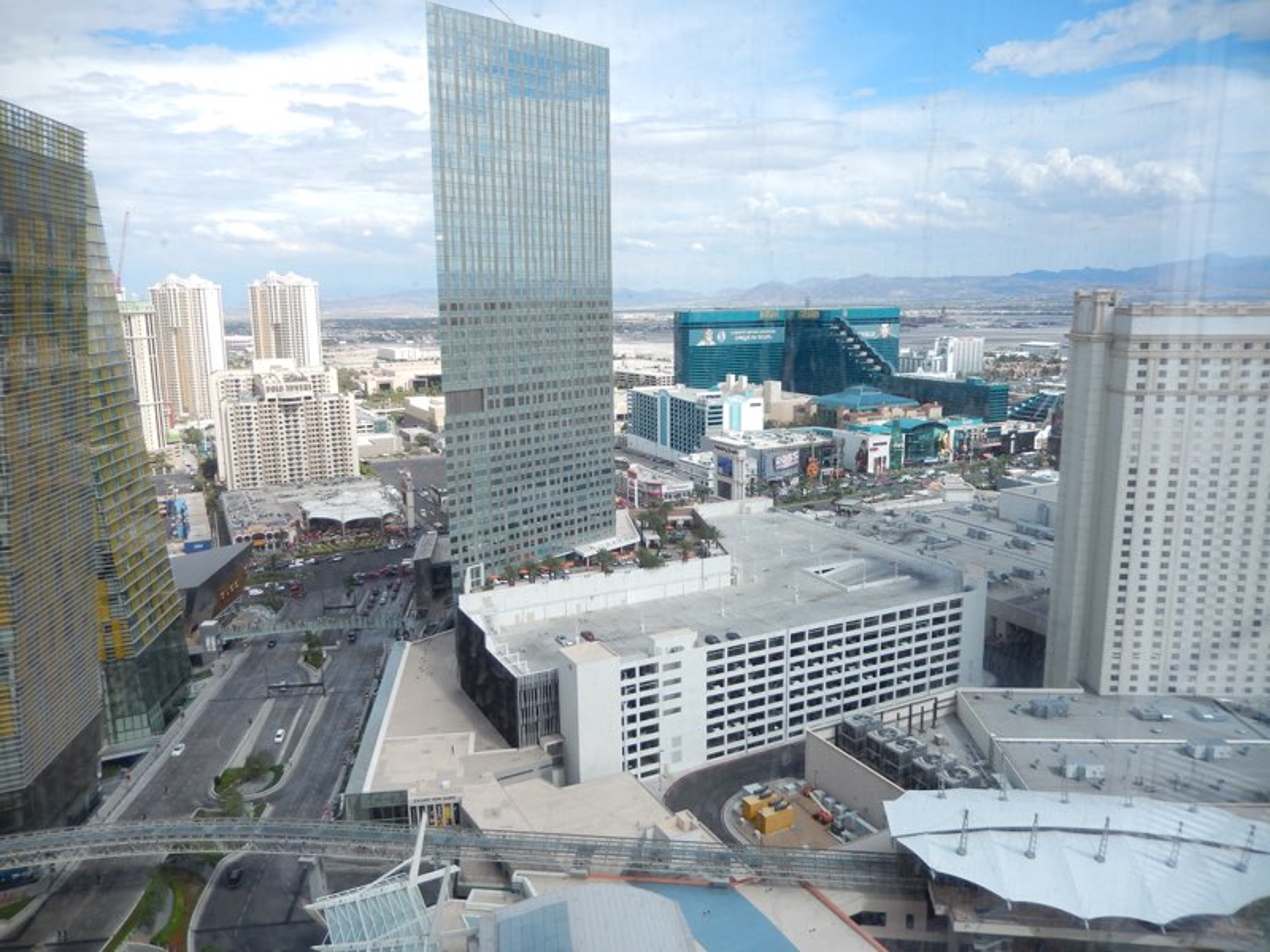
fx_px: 917
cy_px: 476
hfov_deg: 69.4
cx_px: 635
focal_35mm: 25
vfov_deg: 54.9
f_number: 3.4
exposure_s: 1/400
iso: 125
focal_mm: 4.5
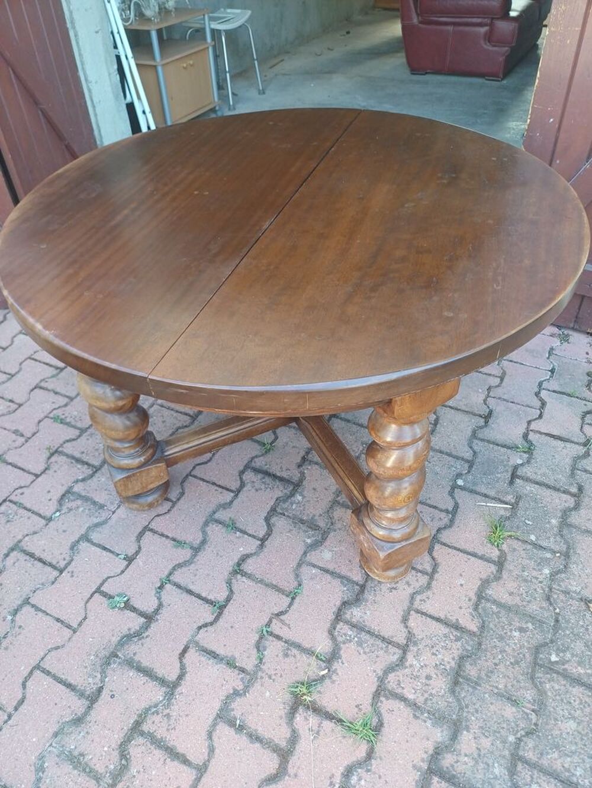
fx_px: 570
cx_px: 296
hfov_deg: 54.9
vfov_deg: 69.4
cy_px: 394
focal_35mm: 25
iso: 100
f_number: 1.8
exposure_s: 1/50
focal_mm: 4.65
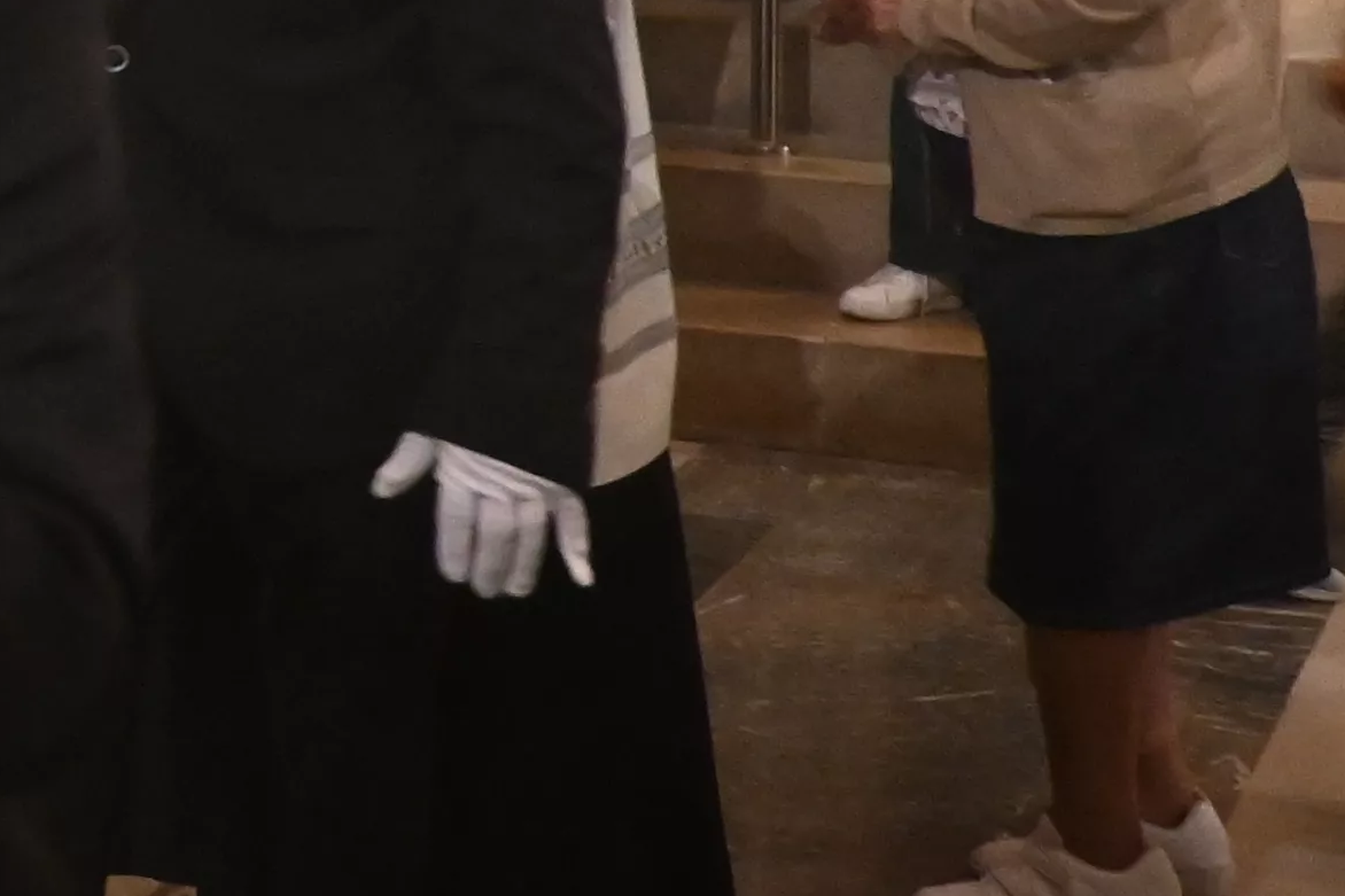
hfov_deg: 15.4
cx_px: -1091
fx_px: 4258
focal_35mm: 114
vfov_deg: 11.5
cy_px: -431
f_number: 3.5
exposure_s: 1/40
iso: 3200
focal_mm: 16
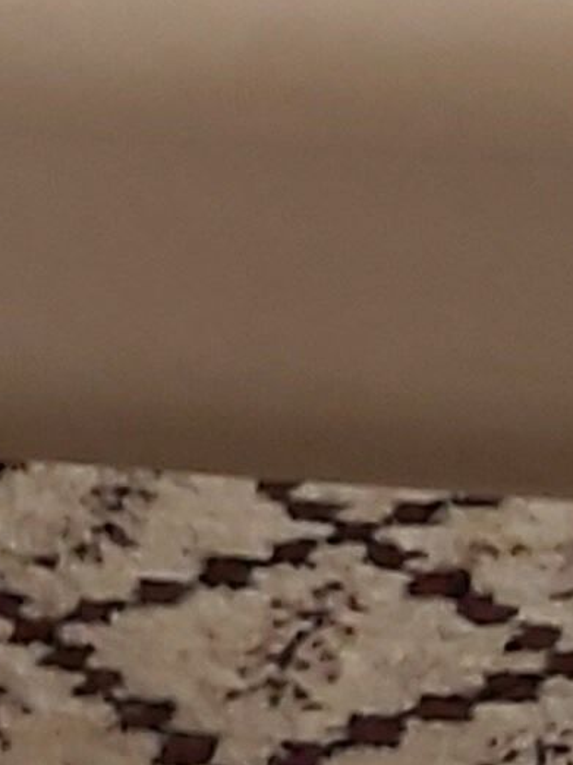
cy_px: -100
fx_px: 4440
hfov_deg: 7.3
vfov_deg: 9.7
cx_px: 598
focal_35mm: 201
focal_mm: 3.92
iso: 200
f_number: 1.7
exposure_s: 1/40
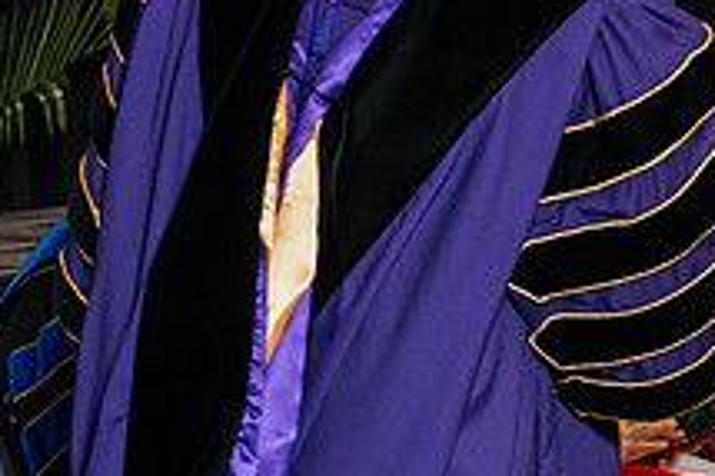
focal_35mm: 178
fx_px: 3532
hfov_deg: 11.4
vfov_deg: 7.7
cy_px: 138
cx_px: 785
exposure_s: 1/200
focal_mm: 66
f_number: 5
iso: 2000
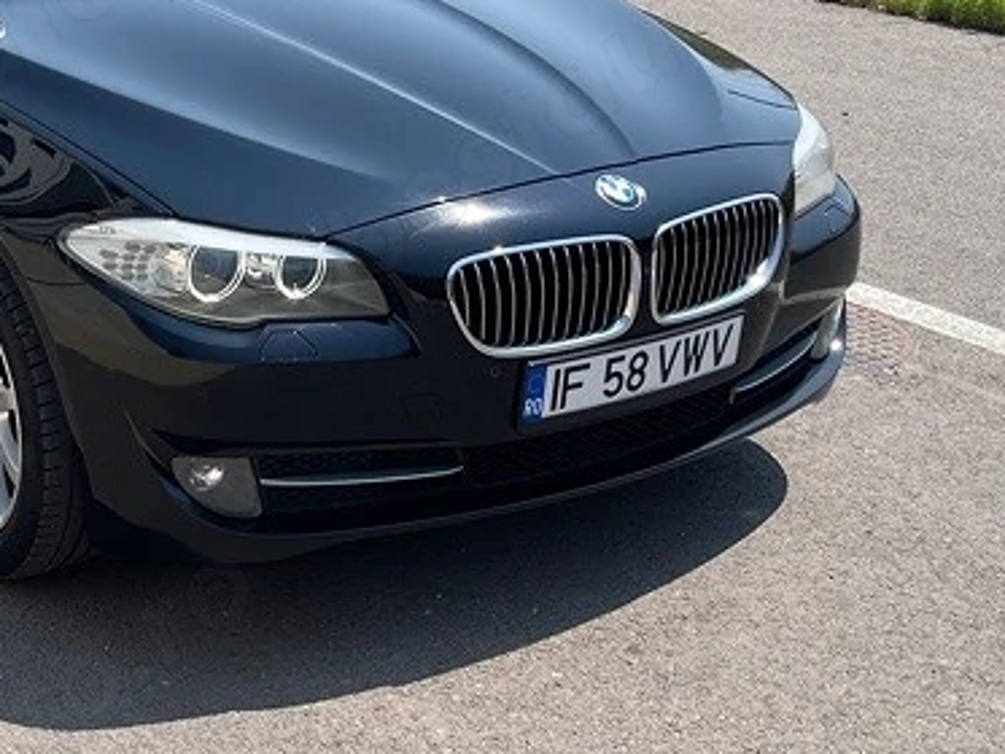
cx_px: 181
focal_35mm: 67
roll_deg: -1.2
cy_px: 97
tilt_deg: -17.0
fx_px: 1946
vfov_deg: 21.5
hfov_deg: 28.3
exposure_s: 1/2387
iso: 32
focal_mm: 5.1
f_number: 1.6
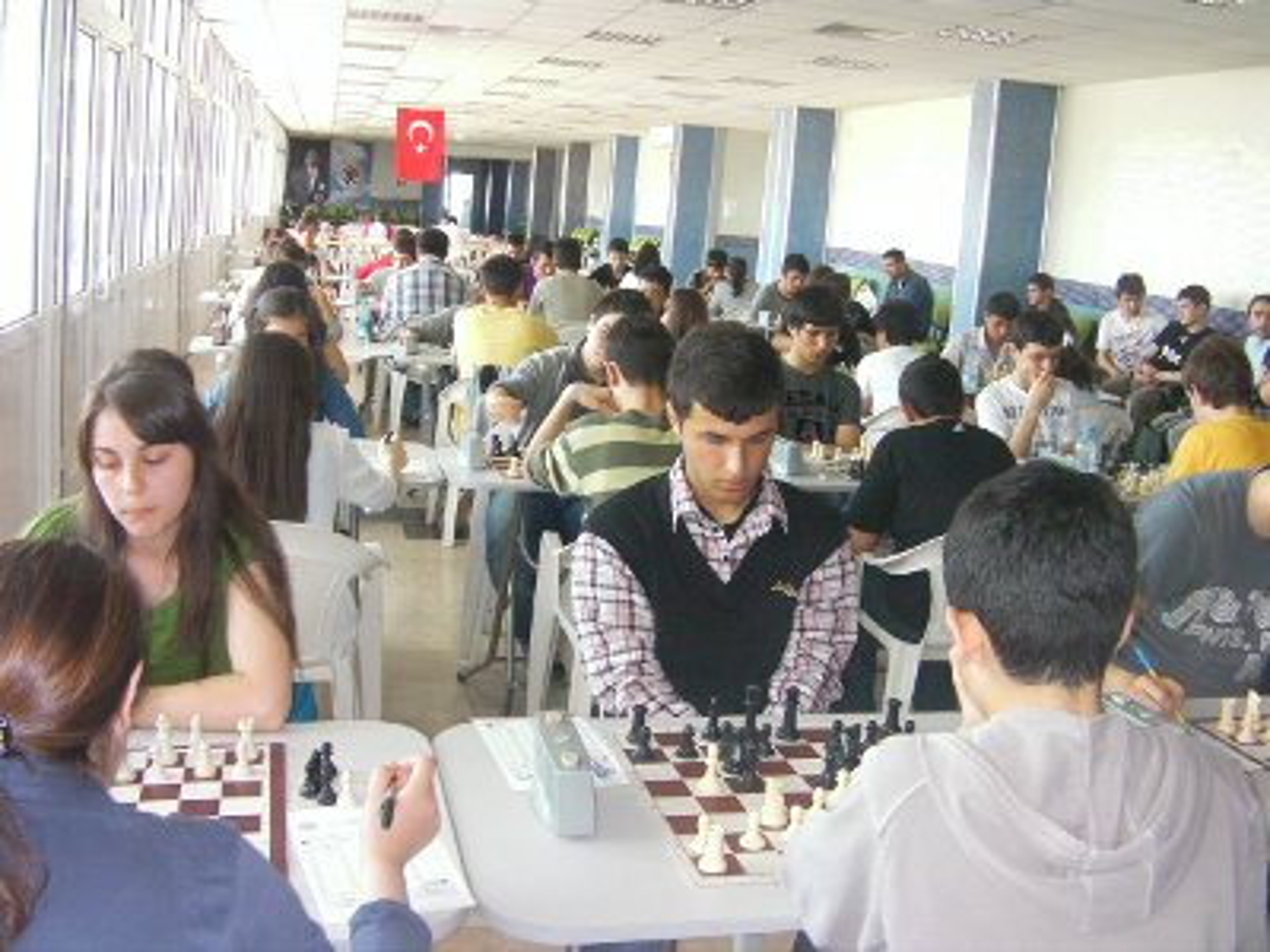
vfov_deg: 37.7
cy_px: 476
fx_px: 1394
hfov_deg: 49.0
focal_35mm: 38
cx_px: 635
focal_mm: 6.8
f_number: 3.5
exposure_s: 1/30
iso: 358
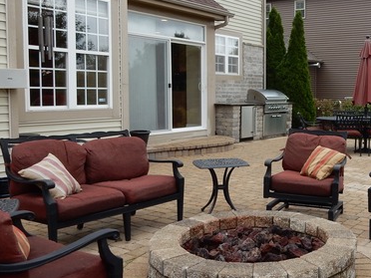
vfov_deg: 33.6
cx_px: 285
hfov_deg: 42.3
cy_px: 124
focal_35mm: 43
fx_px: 461
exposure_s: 1/100
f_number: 3.7
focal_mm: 4.5
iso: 125
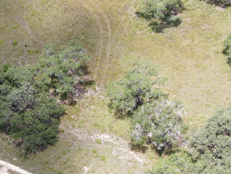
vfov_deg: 17.9
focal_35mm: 82
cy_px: 116
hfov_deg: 23.7
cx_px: 67
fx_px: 547
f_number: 3.8
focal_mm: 8.6
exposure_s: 1/240
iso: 100
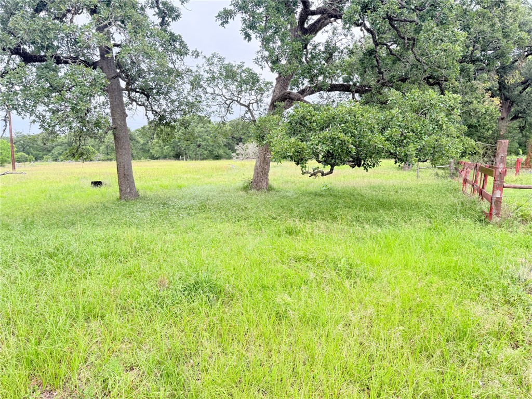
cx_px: 266
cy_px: 200
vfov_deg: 56.8
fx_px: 369
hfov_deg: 71.6
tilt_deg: -6.2
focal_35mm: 24
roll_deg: +1.6
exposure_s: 1/254
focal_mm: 6.76
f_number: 1.78
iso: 100
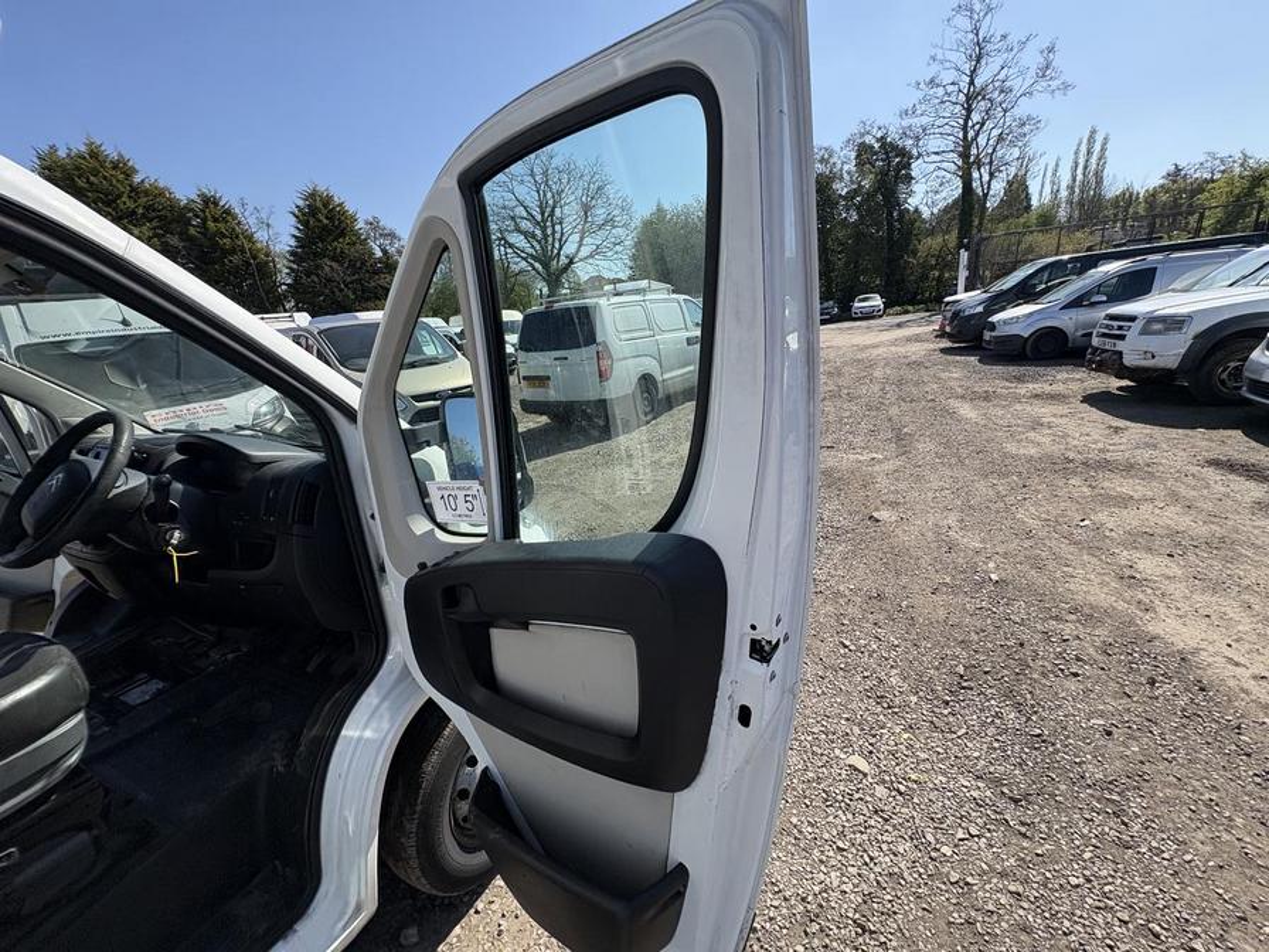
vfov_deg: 85.7
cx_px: 634
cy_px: 476
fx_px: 513
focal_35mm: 14
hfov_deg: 102.1
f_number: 2.2
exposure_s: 1/1346
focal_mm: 2.22
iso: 64
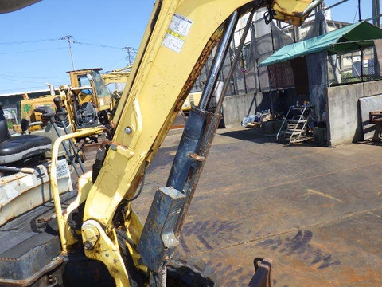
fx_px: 309
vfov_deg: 49.7
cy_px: 144
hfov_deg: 63.4
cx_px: 191
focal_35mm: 28
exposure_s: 1/640
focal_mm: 5
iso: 125
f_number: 4.2
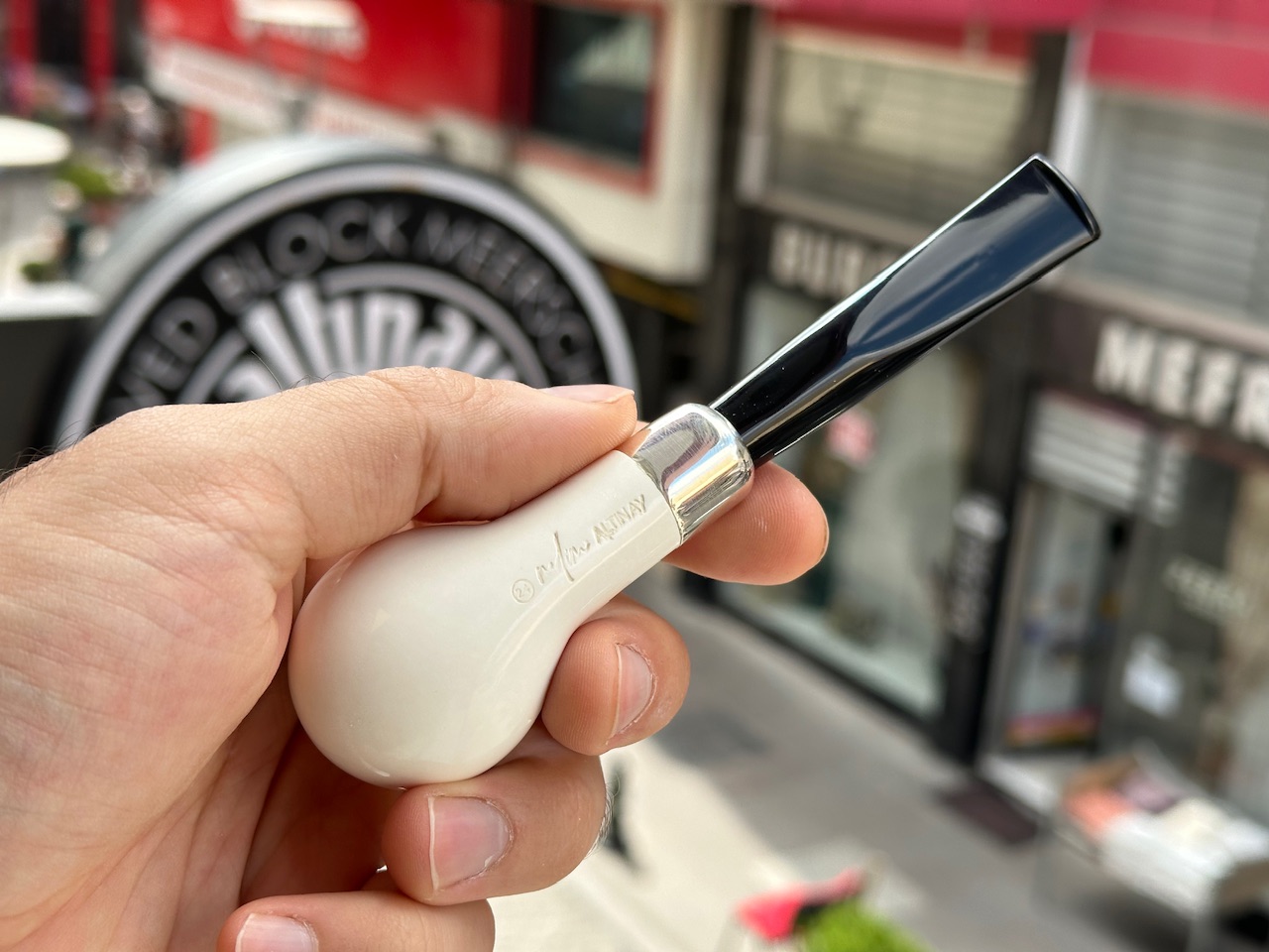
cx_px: 634
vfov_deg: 30.3
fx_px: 1760
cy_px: 476
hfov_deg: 39.7
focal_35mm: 48
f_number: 1.78
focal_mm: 6.86
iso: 64
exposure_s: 1/797
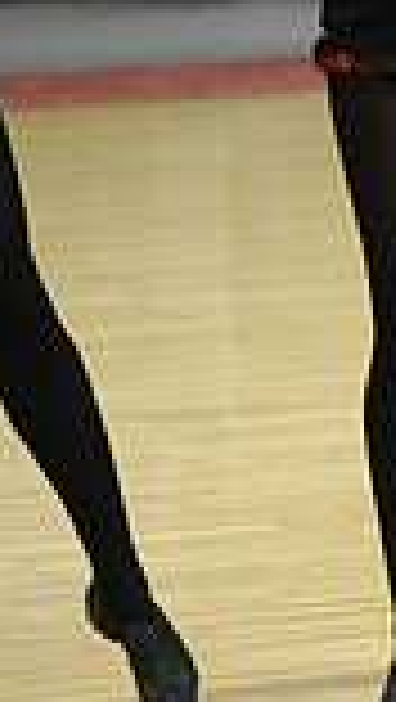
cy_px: -40
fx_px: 8121
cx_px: 1197
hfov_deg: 2.8
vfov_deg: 4.9
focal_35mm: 436
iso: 5000
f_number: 3.2
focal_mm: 112
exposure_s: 1/640
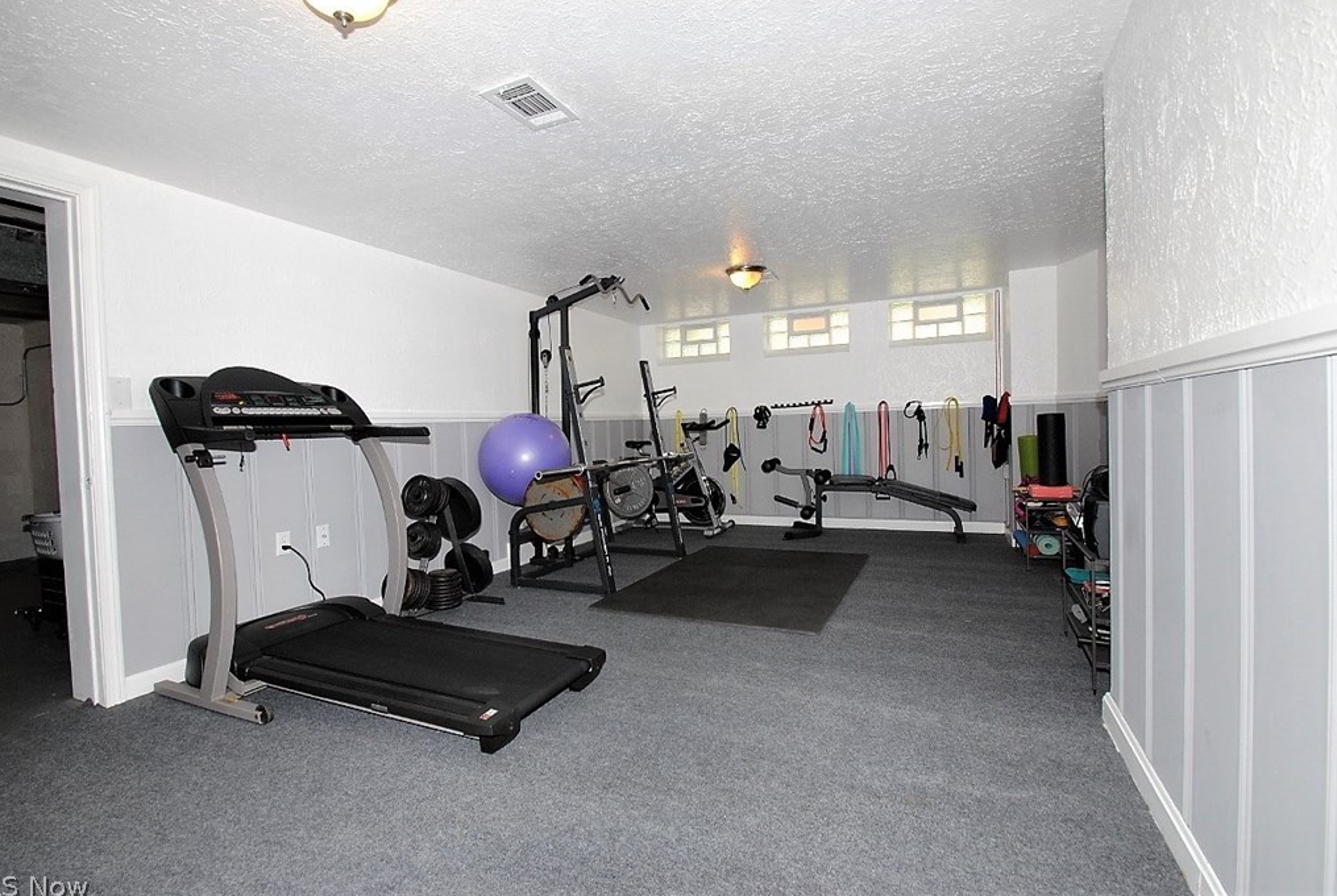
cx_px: 668
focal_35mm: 16
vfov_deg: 73.9
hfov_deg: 96.7
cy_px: 430
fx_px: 595
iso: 400
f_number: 11
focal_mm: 10
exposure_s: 1/60
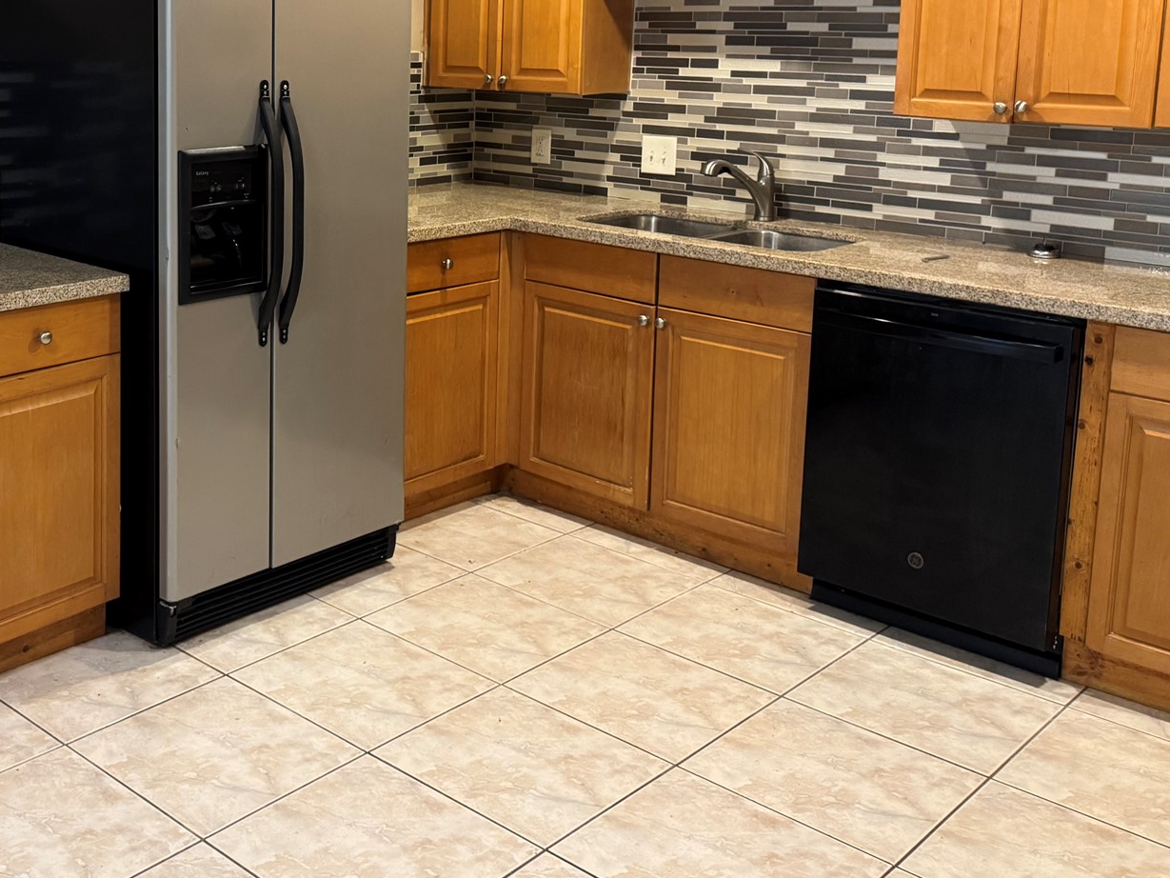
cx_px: 252
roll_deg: -0.7
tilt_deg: -7.5
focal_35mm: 40
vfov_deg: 34.9
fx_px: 1352
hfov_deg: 44.7
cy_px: 179
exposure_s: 1/60
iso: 400
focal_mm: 6.76
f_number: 1.78
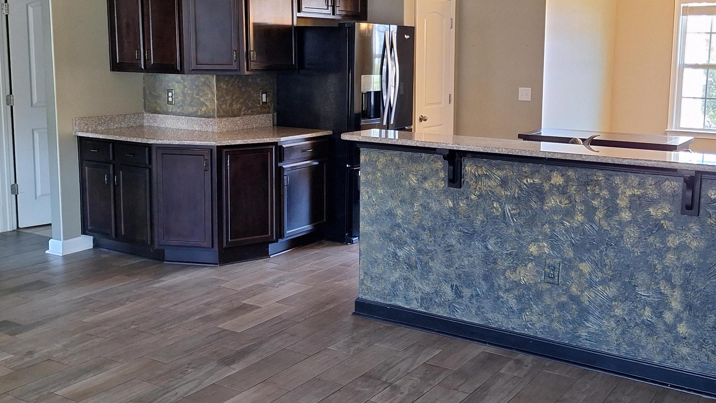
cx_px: 413
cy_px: 136
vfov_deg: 29.5
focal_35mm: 40
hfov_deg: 50.3
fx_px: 759
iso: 125
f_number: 1.8
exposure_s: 1/40
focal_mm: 5.54
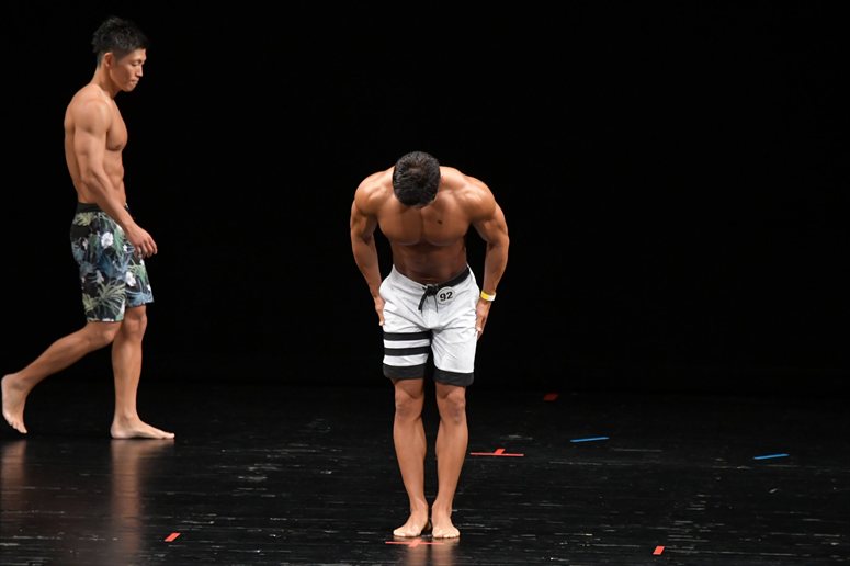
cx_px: 425
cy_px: 283
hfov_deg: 7.6
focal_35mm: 270
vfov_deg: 5.1
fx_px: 6372
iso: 3200
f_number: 5.6
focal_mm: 180
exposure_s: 1/400
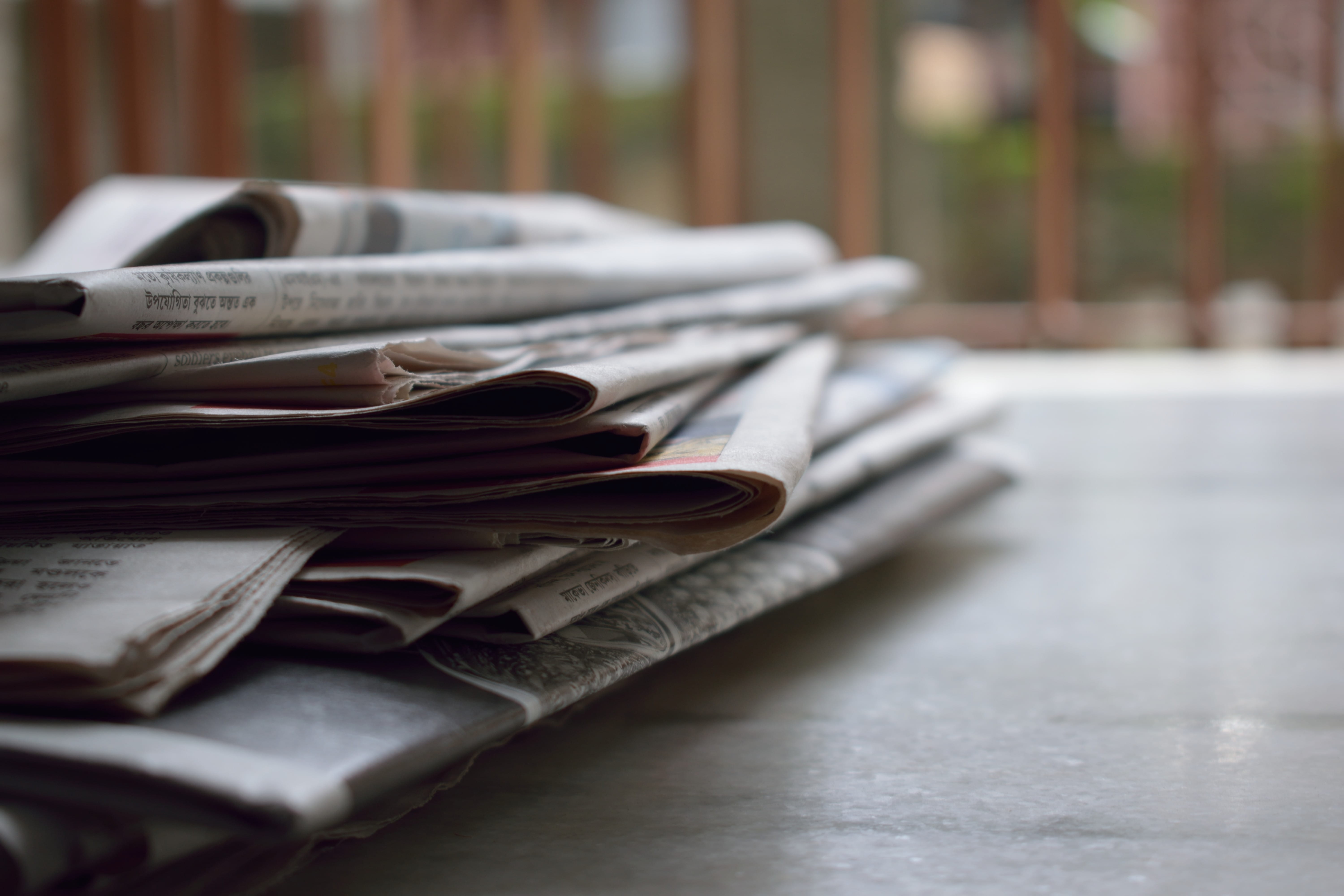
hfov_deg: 29.2
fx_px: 2576
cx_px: 672
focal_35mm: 69
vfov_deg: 19.7
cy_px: 448
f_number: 5.6
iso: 125
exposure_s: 1/20
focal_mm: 46
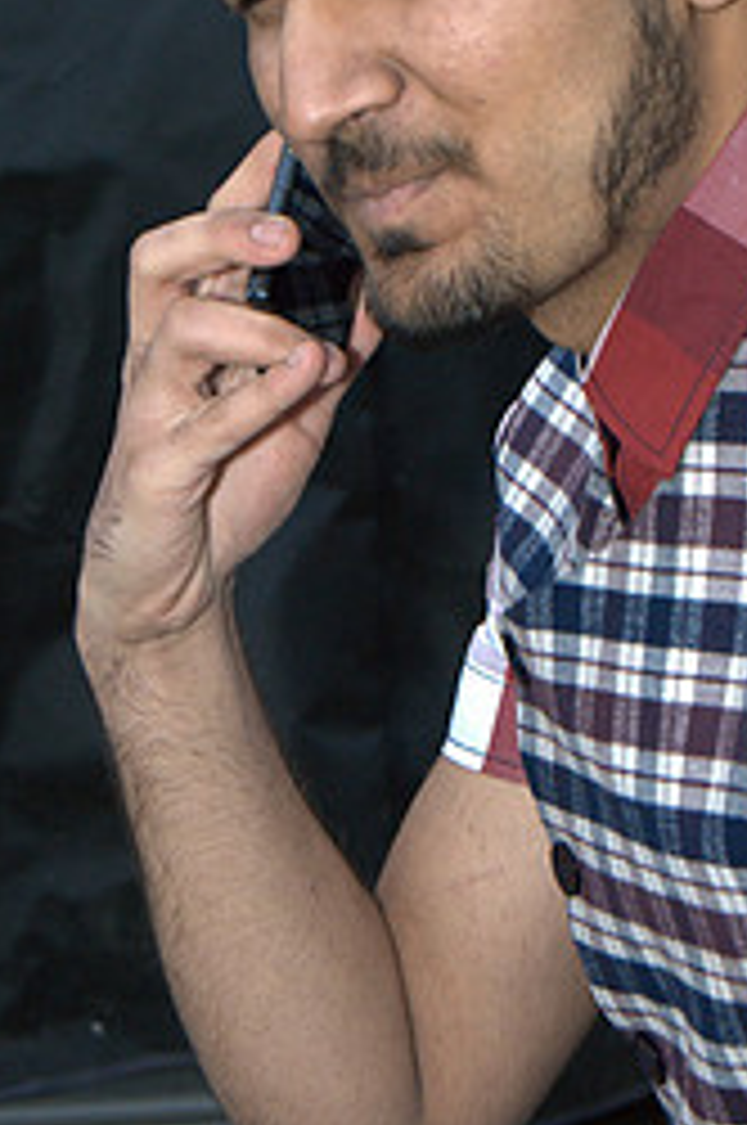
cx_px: 515
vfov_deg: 13.8
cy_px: 351
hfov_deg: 9.2
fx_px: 4647
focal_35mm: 149
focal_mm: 55
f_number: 5.6
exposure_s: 1/160
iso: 800
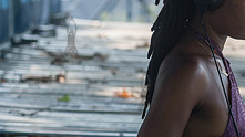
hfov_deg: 7.1
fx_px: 1974
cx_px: 284
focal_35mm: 304
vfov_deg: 4.0
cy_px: 24
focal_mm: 100
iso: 200
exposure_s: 1/320
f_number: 5
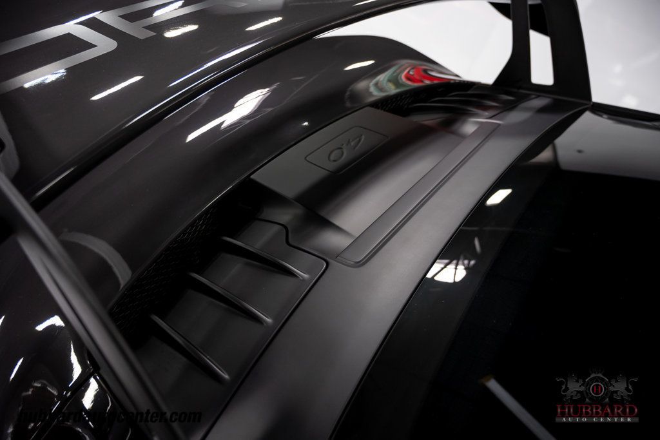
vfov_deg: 53.1
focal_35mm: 24
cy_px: 220
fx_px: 440
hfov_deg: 73.7
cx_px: 330
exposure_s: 1/60
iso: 800
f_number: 4
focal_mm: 24
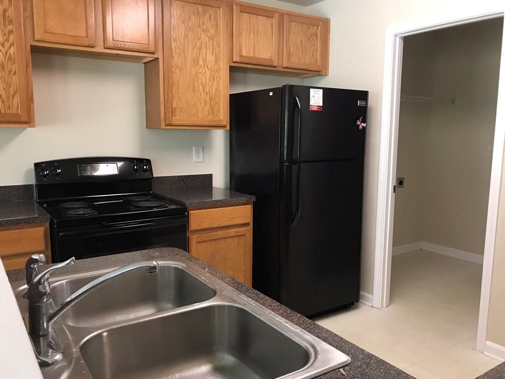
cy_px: 195
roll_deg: -0.1
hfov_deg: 61.7
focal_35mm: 29
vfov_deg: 48.2
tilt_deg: -8.4
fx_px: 423
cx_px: 251
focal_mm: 3.99
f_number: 1.8
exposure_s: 1/15
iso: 50
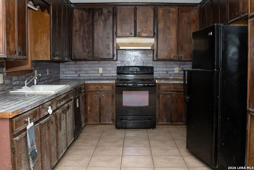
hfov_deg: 52.7
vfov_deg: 36.6
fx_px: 256
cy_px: 85
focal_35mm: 36
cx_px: 127
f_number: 8
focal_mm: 24
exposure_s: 1/60
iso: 1250
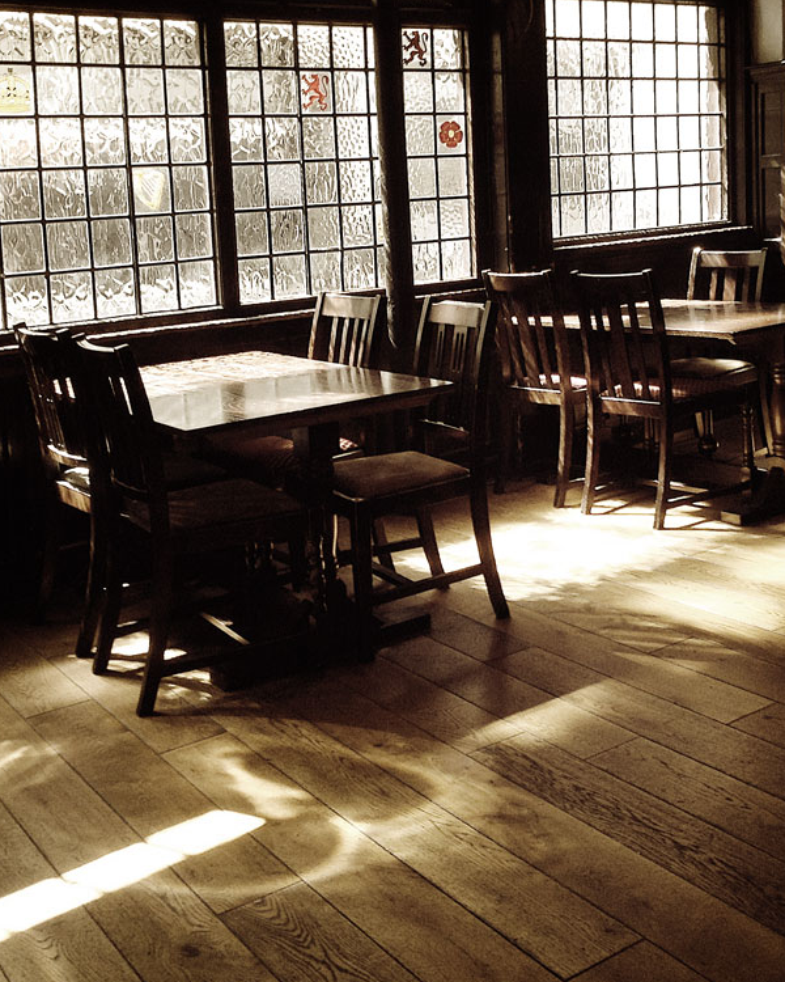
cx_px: 517
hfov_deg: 33.9
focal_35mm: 44
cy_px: 488
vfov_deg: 42.0
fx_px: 1278
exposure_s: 1/60
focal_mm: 3.3
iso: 40
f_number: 2.4
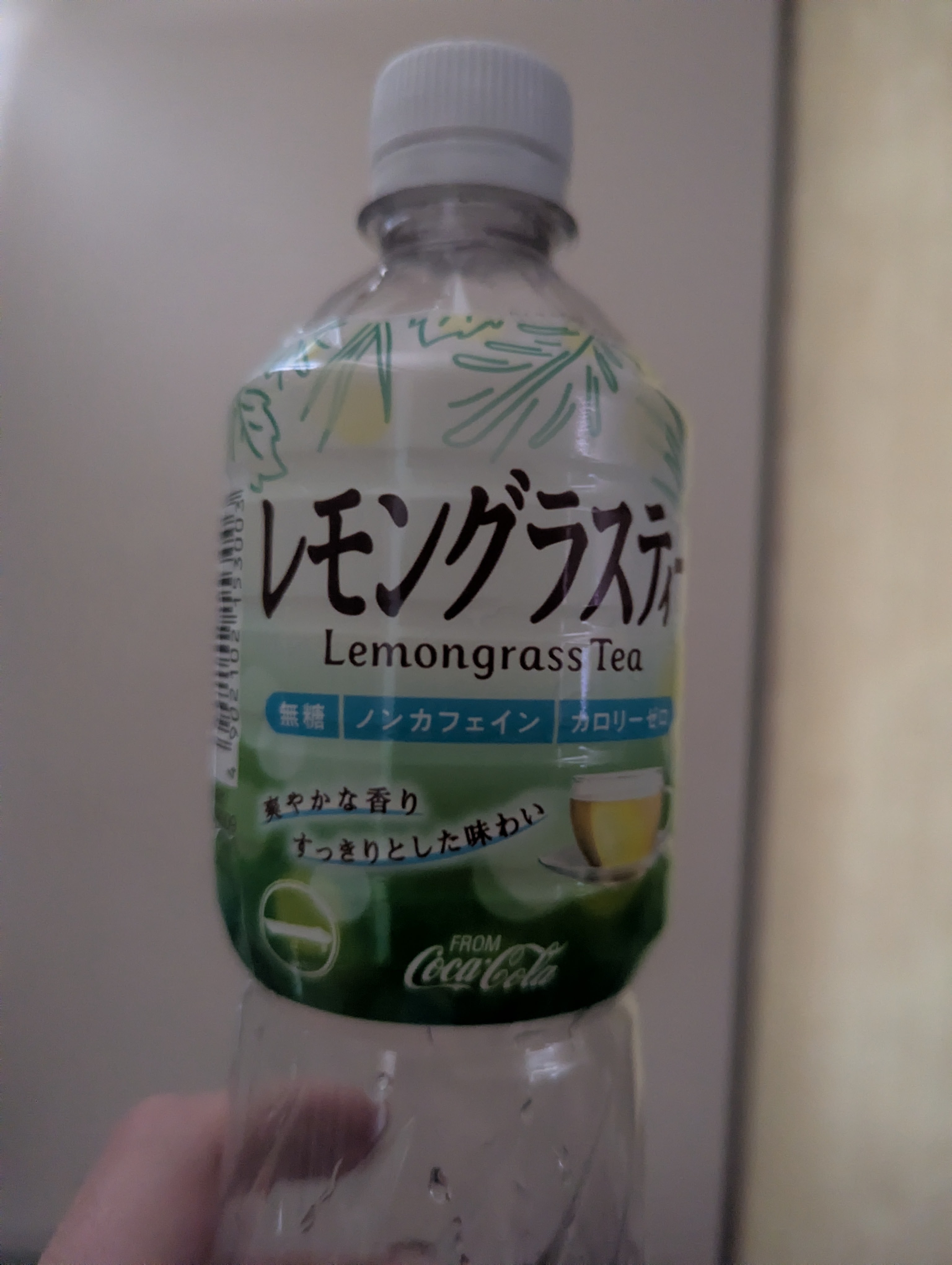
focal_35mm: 24
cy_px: 632
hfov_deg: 56.9
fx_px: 878
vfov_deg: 71.5
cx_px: 476
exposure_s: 1/30.7
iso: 2984
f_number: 1.85
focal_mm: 6.81
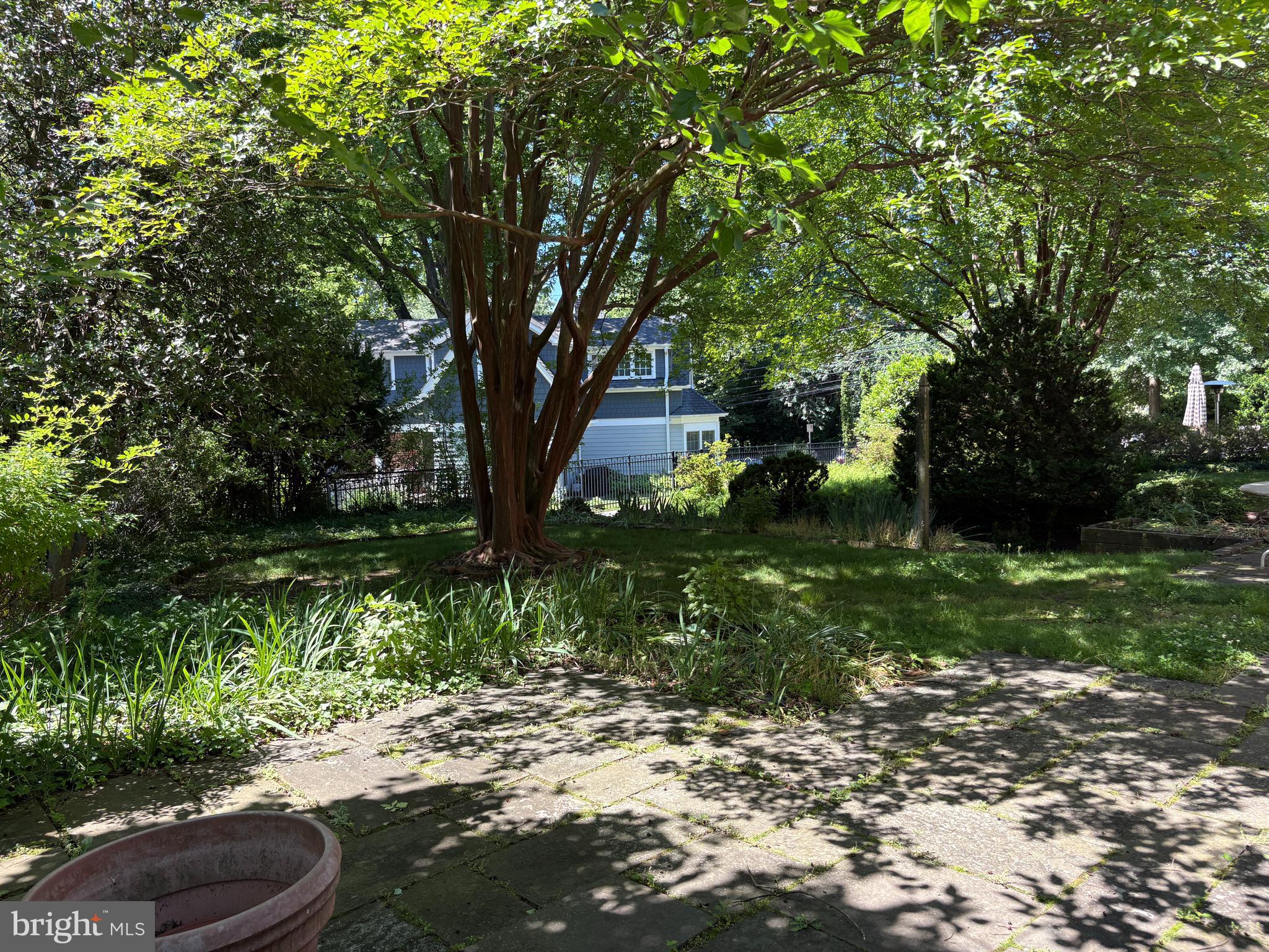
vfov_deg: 53.1
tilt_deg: -4.4
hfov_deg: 67.3
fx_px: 953
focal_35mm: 26
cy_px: 476
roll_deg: +1.6
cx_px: 634
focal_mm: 5.96
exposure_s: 1/341
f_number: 1.6
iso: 50
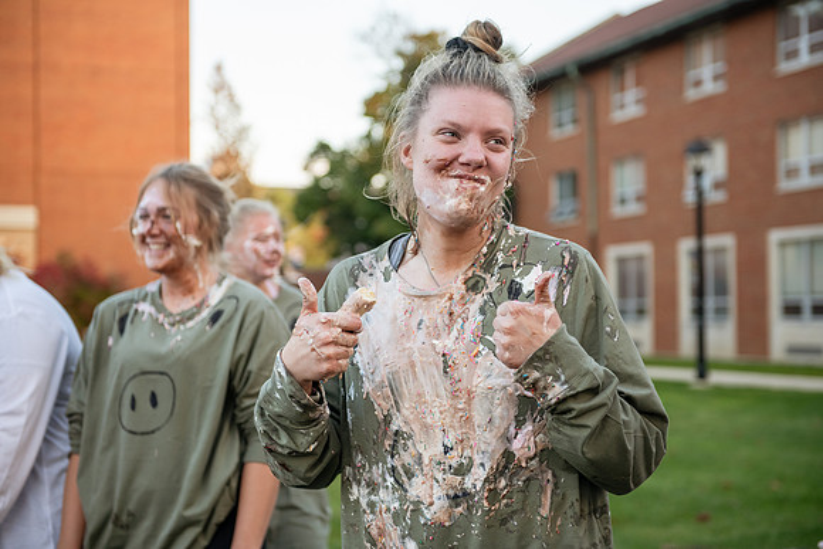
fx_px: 1372
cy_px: 274
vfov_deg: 22.6
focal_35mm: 60
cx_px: 412
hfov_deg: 33.4
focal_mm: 60
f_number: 3.2
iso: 800
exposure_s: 1/400
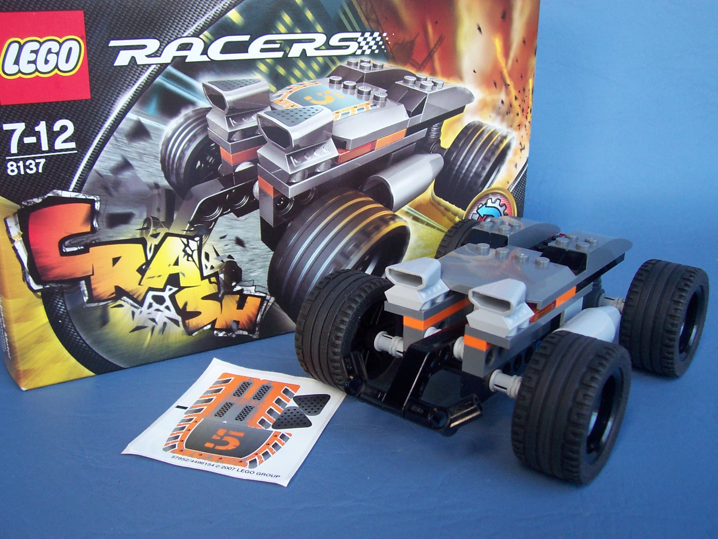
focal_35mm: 37
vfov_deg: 38.7
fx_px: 767
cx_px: 359
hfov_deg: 50.1
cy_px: 270
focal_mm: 5.6
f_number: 2.8
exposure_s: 1/90
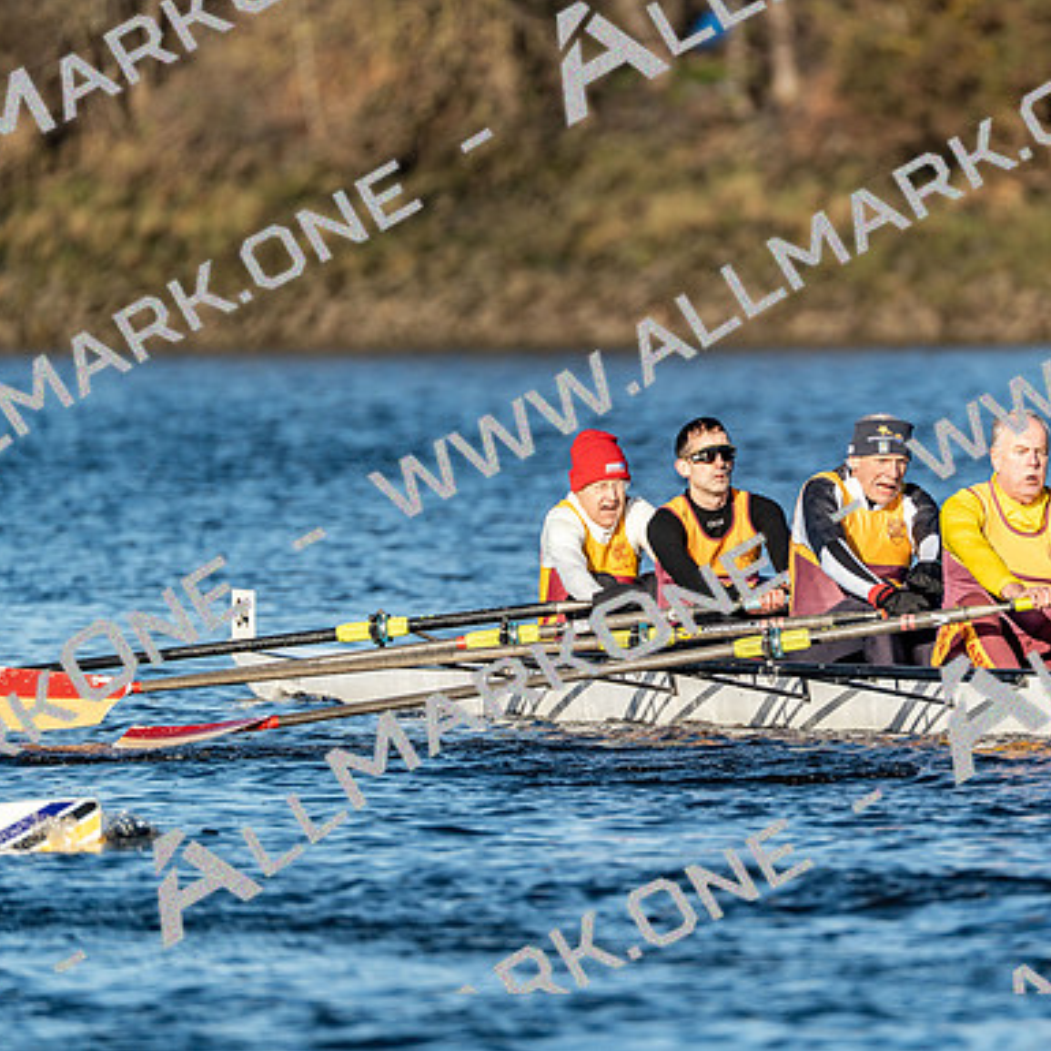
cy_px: 526
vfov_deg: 2.3
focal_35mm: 769
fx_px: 26415
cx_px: 707
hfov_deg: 2.3
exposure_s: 1/2000
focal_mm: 600
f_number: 6.3
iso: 400
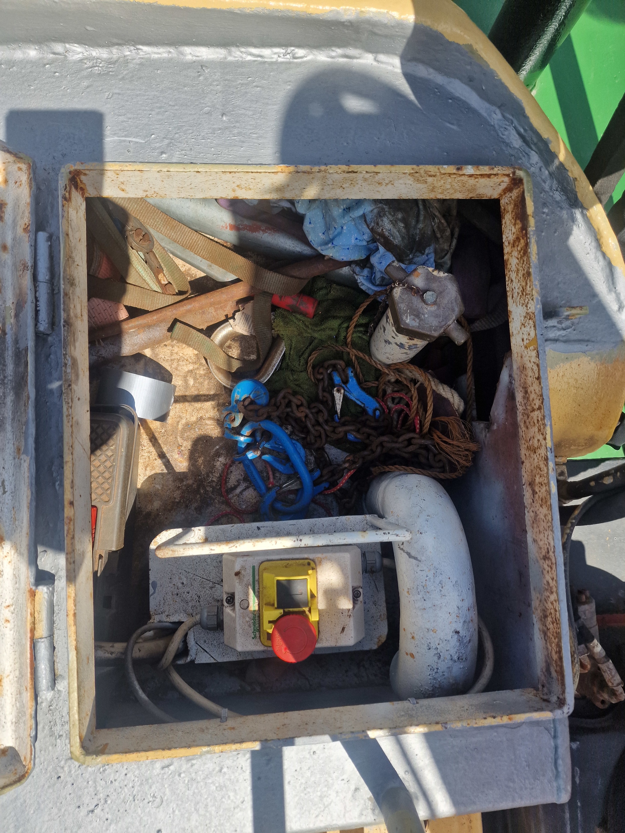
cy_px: 416
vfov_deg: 73.9
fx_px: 554
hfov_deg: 58.9
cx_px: 312
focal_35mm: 23
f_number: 1.8
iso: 50
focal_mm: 6.4
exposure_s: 1/900
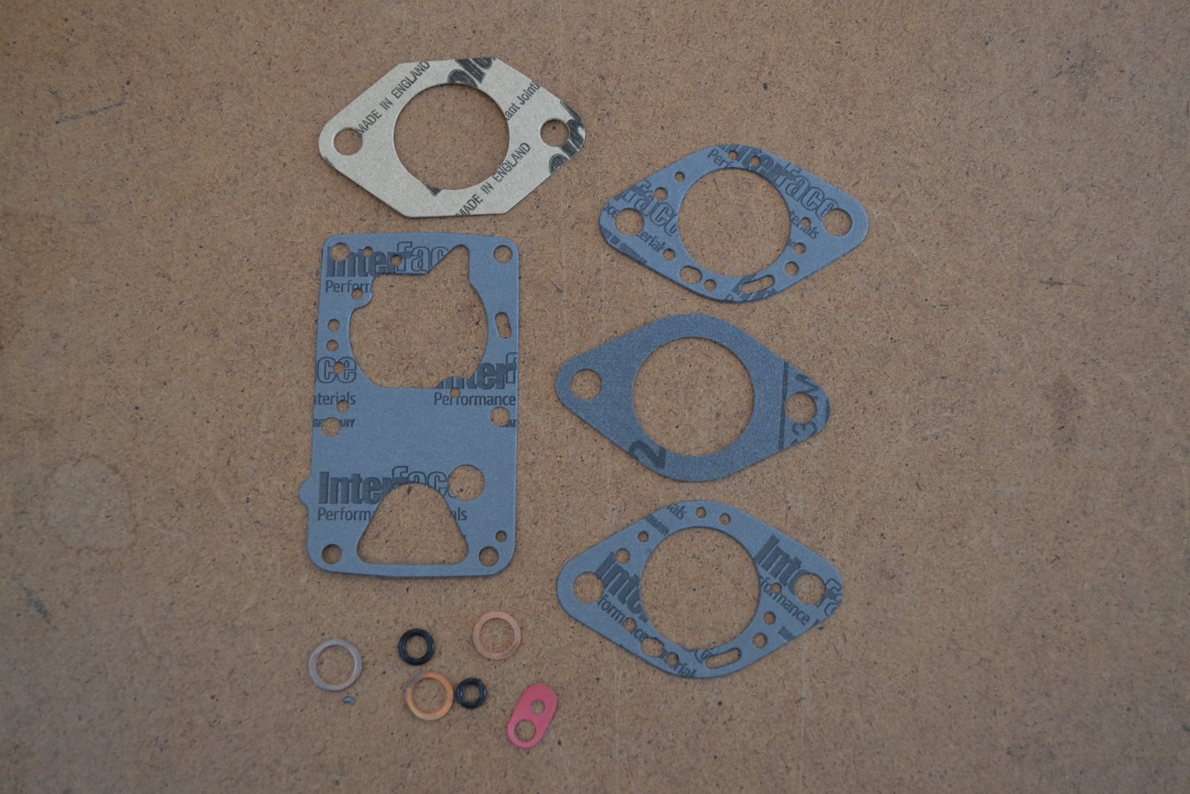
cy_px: 397
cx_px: 595
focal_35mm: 42
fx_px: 1388
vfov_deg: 31.9
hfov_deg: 46.4
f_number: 4.5
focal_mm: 28
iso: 1250
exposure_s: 1/15
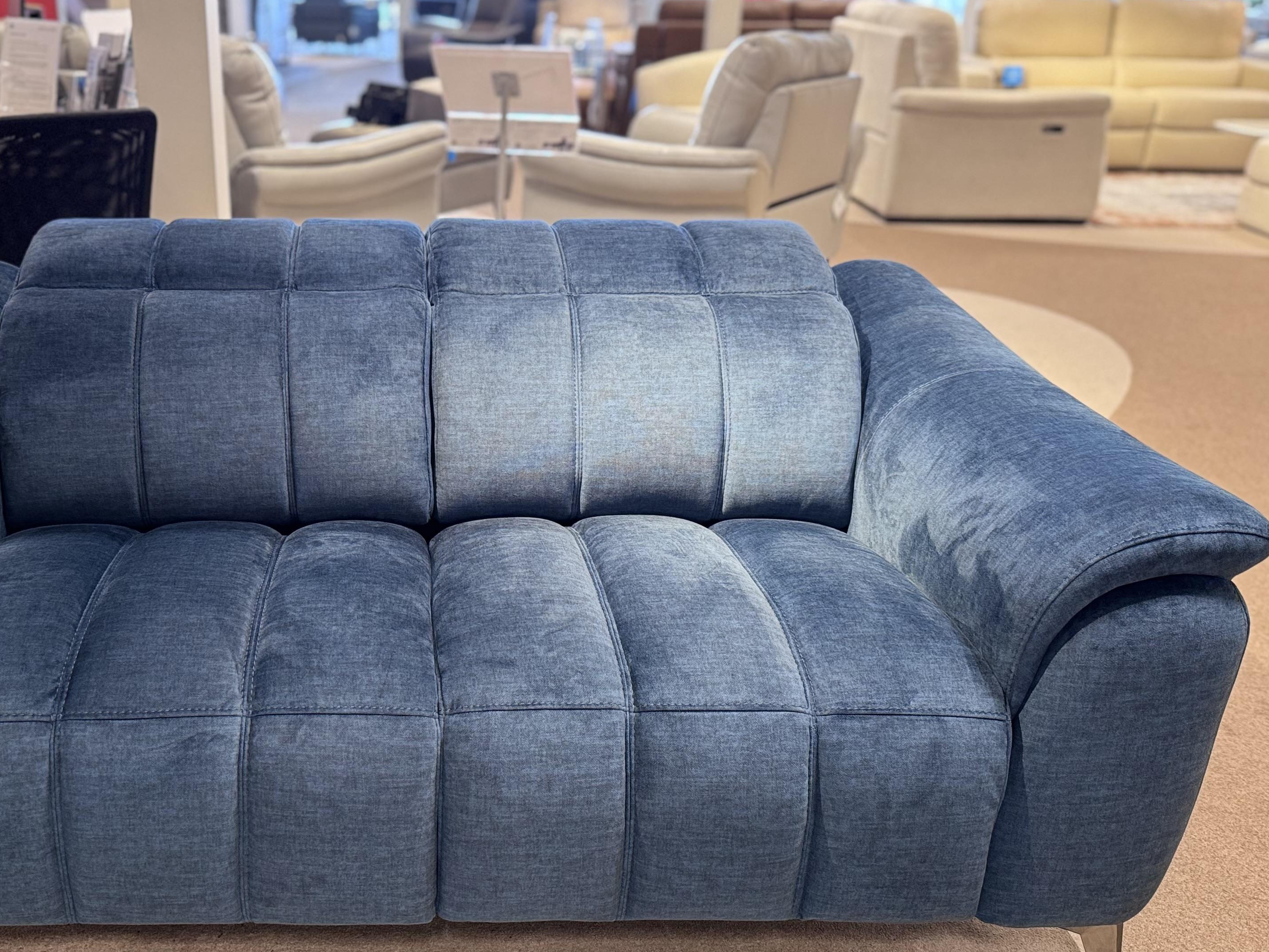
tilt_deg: -23.6
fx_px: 1247
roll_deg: -0.7
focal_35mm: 34
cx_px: 434
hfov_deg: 53.0
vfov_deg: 41.8
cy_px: 508
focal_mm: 6.76
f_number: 1.78
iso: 320
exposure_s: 1/50
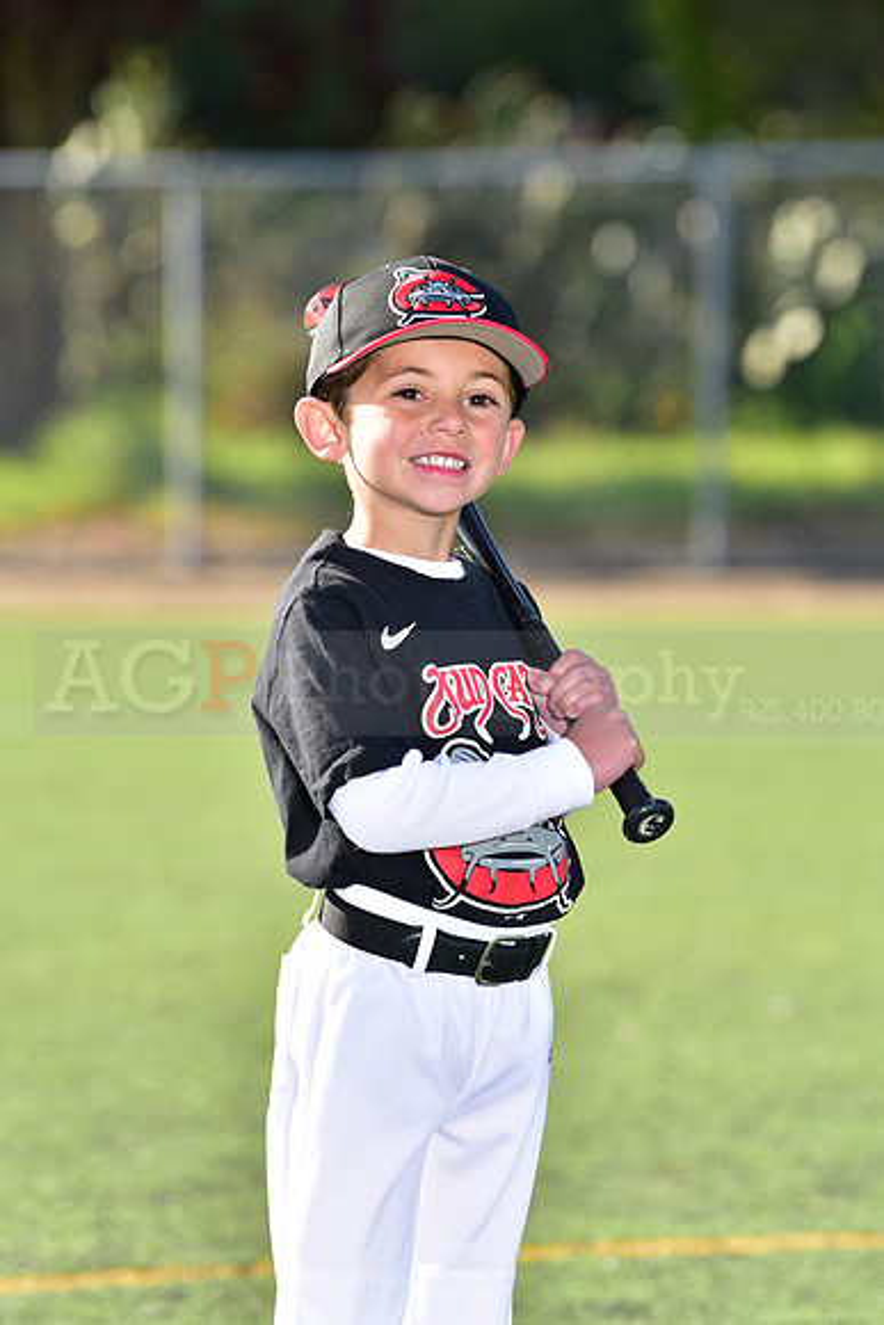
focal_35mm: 200
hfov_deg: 6.9
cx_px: 442
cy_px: 662
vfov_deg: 10.3
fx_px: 7362
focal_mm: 200
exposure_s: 1/200
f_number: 5
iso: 80
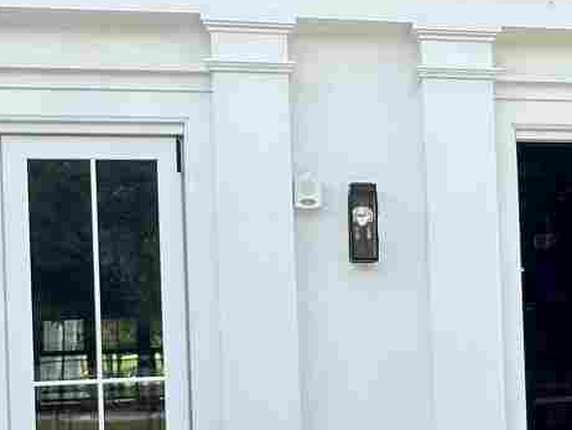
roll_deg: +2.4
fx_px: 1025
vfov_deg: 23.3
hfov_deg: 29.8
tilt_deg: +1.4
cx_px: 516
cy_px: 341
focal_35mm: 62
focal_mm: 2.22
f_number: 2.2
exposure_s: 1/375
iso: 40
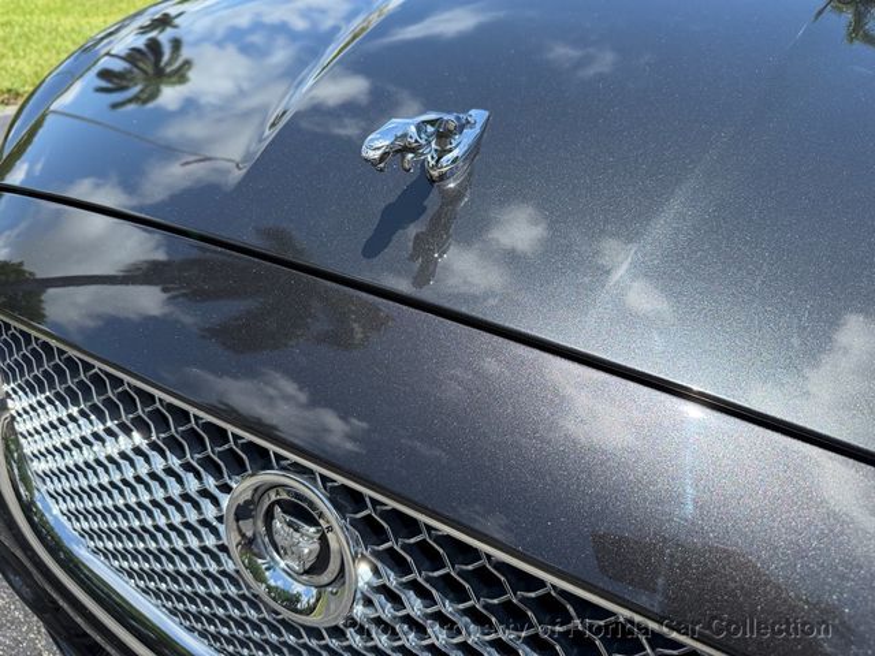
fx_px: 607
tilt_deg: -32.3
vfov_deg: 56.8
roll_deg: -3.1
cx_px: 438
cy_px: 328
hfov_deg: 71.6
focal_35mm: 24
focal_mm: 6.76
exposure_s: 1/3759
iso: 100
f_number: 1.78
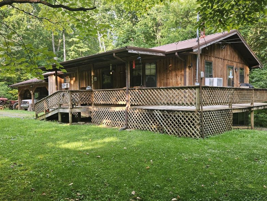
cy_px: 102
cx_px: 126
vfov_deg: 46.8
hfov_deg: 59.9
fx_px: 231
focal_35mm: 30
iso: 32
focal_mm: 5.4
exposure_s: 1/120
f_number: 1.8
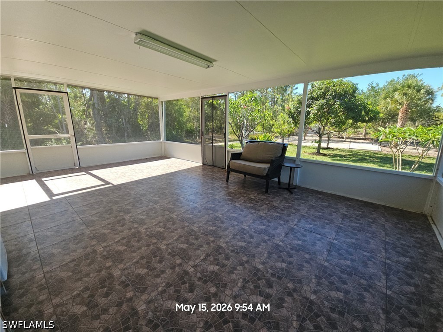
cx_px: 222
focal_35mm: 13
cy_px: 166
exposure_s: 1/276
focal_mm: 2.2
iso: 50
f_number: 2.2
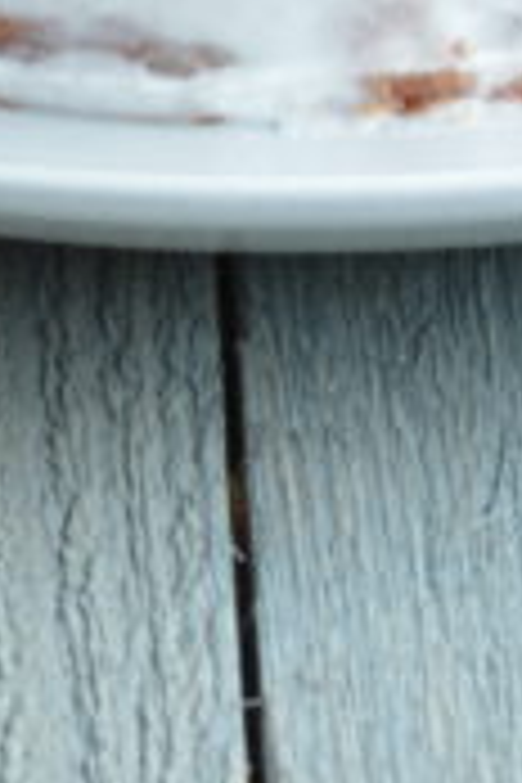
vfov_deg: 2.2
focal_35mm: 927
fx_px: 20159
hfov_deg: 1.5
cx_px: -290
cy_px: -1408
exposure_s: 1/20
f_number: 8
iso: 200
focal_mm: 105
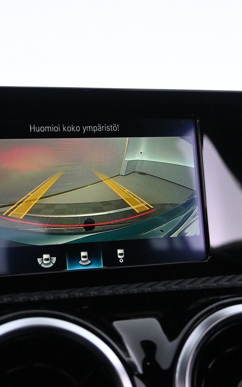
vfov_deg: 31.5
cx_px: 112
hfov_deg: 20.0
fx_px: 686
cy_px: 194
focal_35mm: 65
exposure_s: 1/40
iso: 3200
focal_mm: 28
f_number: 4.5
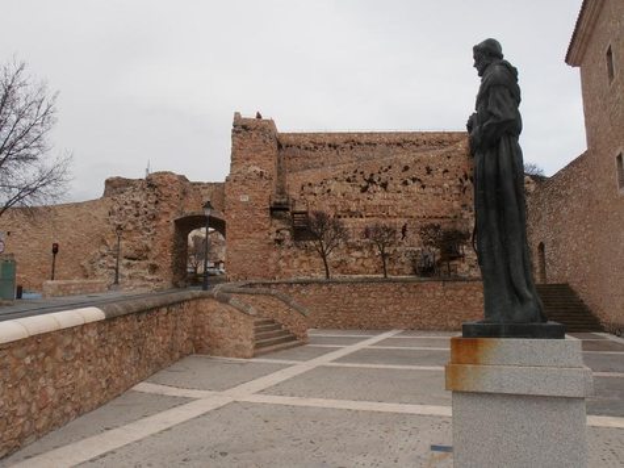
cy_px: 234
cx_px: 312
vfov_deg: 46.8
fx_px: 541
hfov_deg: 60.0
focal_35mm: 30
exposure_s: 1/125
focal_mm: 5.25
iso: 80
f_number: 8.8
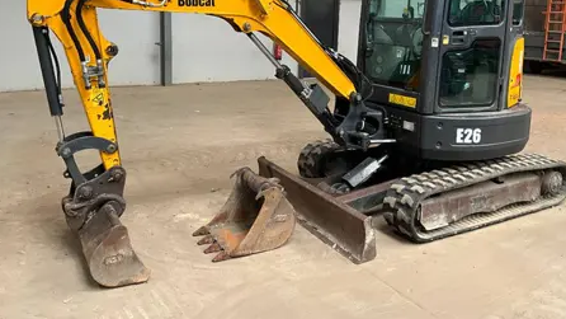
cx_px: 296
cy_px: 92
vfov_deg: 34.1
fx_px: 510
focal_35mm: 34
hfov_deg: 58.0
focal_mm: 3
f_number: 1.8
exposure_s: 1/60
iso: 64
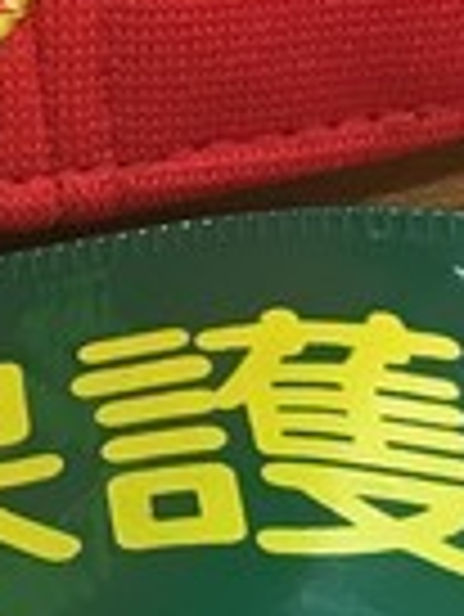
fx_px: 3854
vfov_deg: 9.0
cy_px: -139
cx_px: -743
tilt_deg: -47.4
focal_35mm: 216
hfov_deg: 6.5
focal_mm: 4.15
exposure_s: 1/15
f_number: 2.2
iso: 25
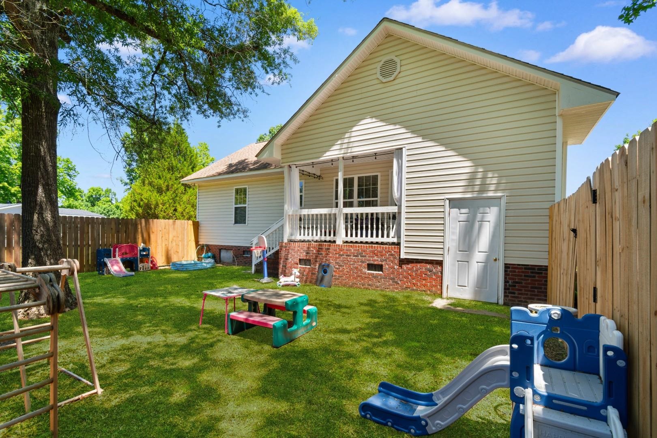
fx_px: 274
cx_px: 328
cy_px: 219
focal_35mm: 15
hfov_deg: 100.4
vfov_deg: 77.3
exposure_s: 1/160
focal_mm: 10
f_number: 6.3
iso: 100
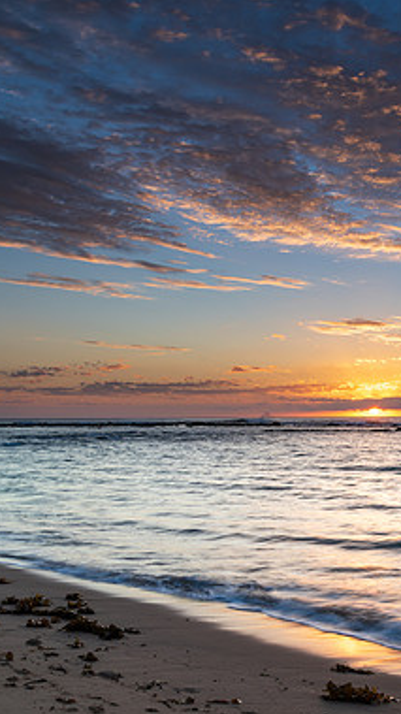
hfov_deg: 25.2
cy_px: 363
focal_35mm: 45
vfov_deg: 45.5
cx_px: 401
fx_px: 851
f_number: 11
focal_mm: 28
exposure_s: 1/4
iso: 31
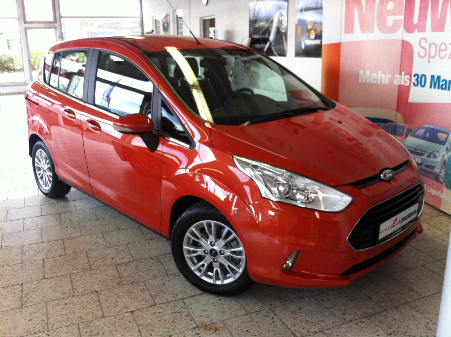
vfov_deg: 40.6
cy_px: 168
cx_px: 226
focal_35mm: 35
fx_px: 455
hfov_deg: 52.7
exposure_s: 1/24
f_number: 2.8
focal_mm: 3.85
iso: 80
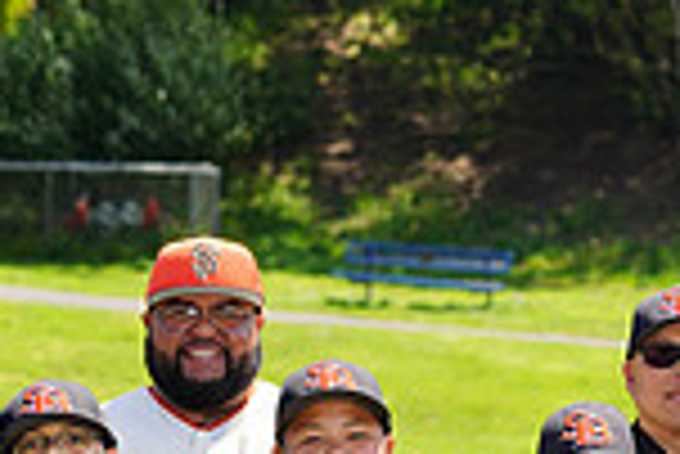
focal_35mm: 383
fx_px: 7241
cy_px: 712
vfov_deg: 3.6
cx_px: 324
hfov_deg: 5.4
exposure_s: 1/250
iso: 100
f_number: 6.3
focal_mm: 100
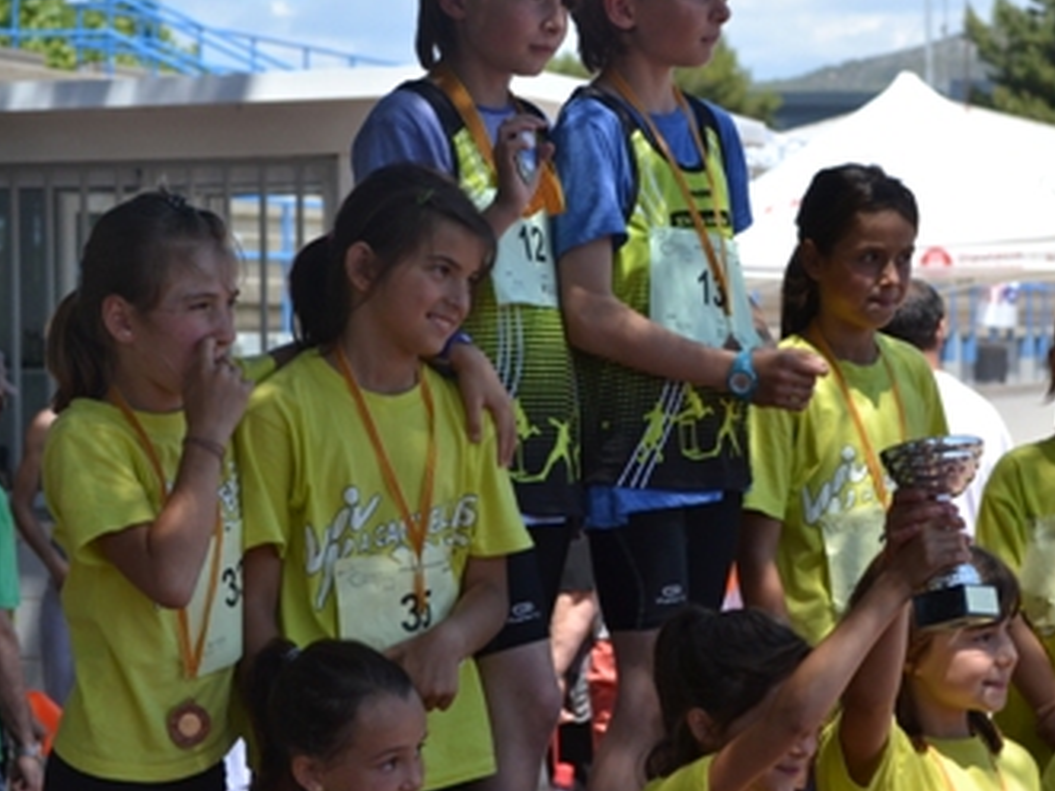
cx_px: 682
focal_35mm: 120
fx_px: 3648
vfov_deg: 12.4
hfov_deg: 16.4
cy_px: 349
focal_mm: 55
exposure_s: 1/1600
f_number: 5.6
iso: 400
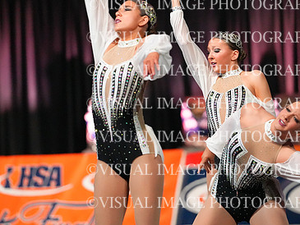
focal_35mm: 458
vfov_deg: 3.2
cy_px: 87
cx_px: 205
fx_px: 3971
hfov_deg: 4.3
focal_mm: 300
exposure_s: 1/1250
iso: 16000
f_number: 3.5
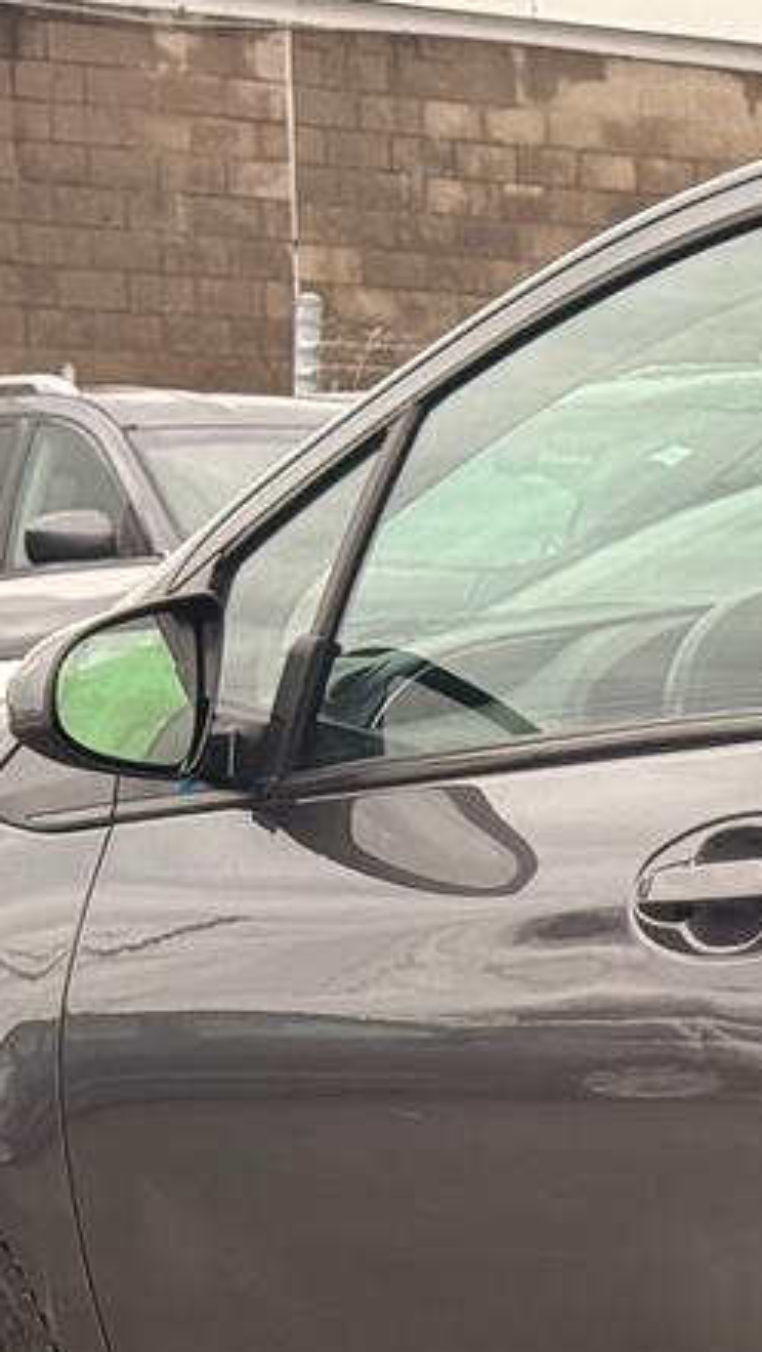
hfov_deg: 7.6
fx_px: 5452
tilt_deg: -7.0
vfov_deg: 14.0
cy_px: 1297
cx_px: 1595
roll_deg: +0.4
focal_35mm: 152
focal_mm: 6.76
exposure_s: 1/216
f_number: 1.78
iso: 64
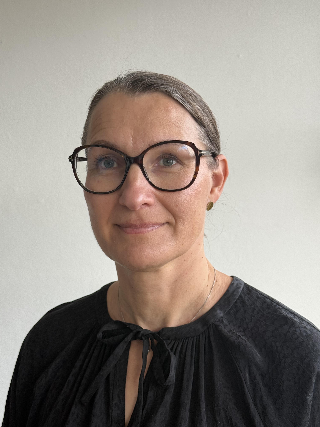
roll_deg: -0.4
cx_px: 160
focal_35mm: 48
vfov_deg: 39.7
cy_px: 214
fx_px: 592
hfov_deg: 30.3
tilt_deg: -4.6
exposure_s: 1/121
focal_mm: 6.76
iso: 64
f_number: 1.78
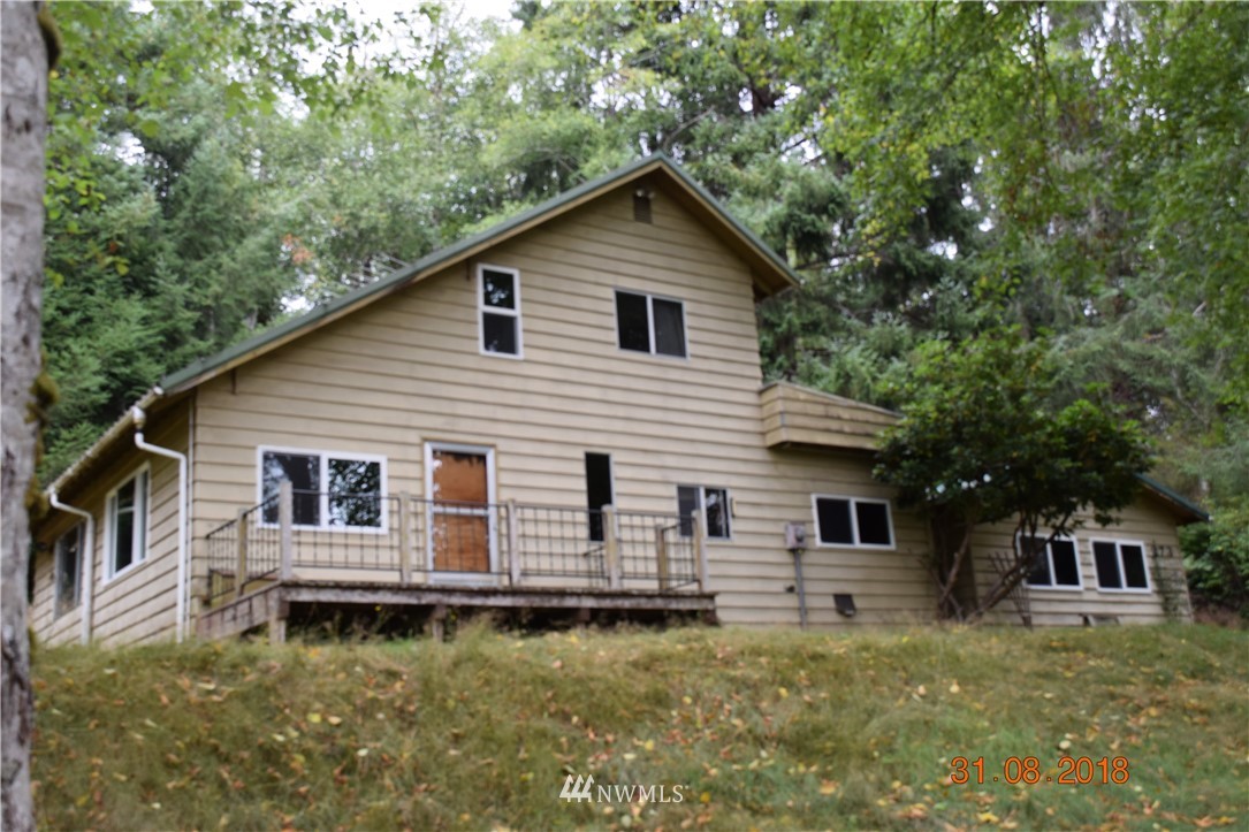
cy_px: 416
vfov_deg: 35.5
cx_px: 624
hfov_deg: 51.3
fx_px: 1301
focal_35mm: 38
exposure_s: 1/160
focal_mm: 25
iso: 400
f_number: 6.3
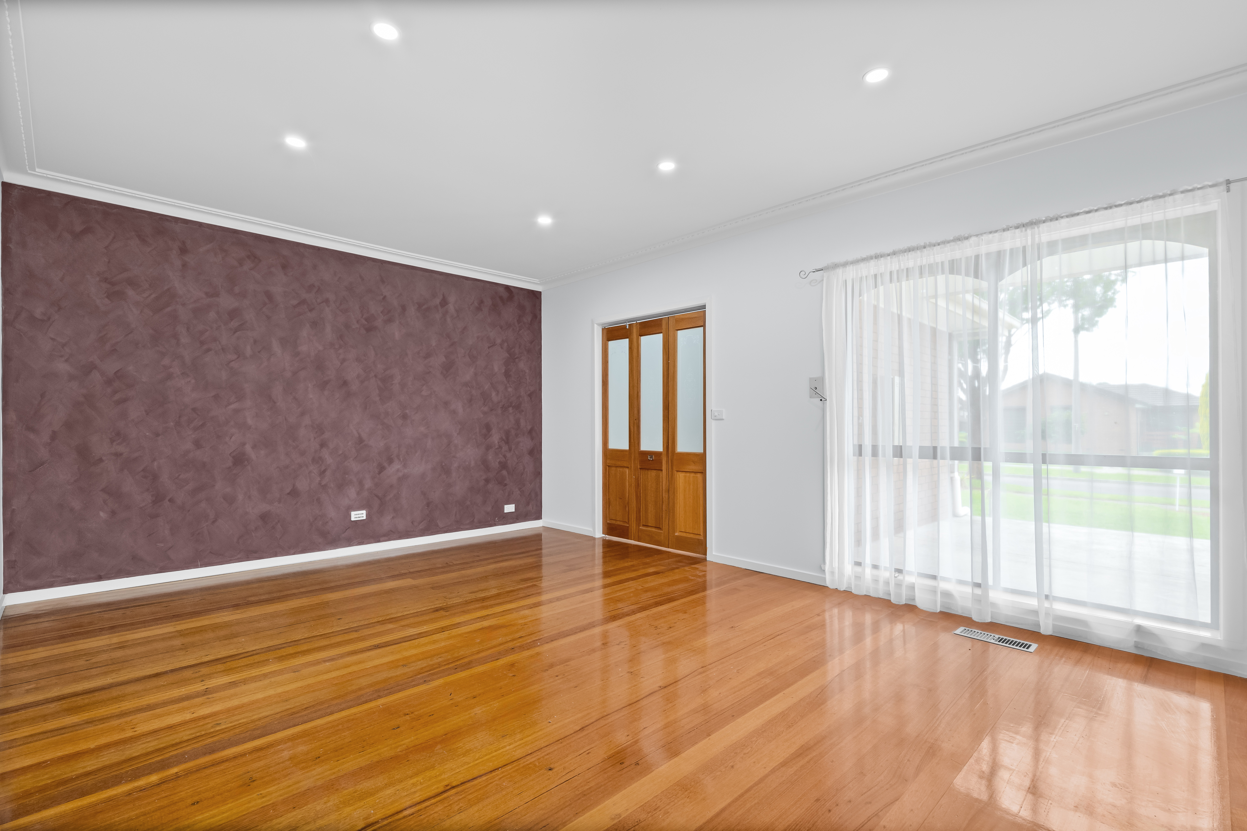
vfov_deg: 73.7
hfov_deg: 96.7
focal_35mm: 16
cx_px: 624
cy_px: 416
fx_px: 554
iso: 400
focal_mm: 16
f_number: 8
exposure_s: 1/6
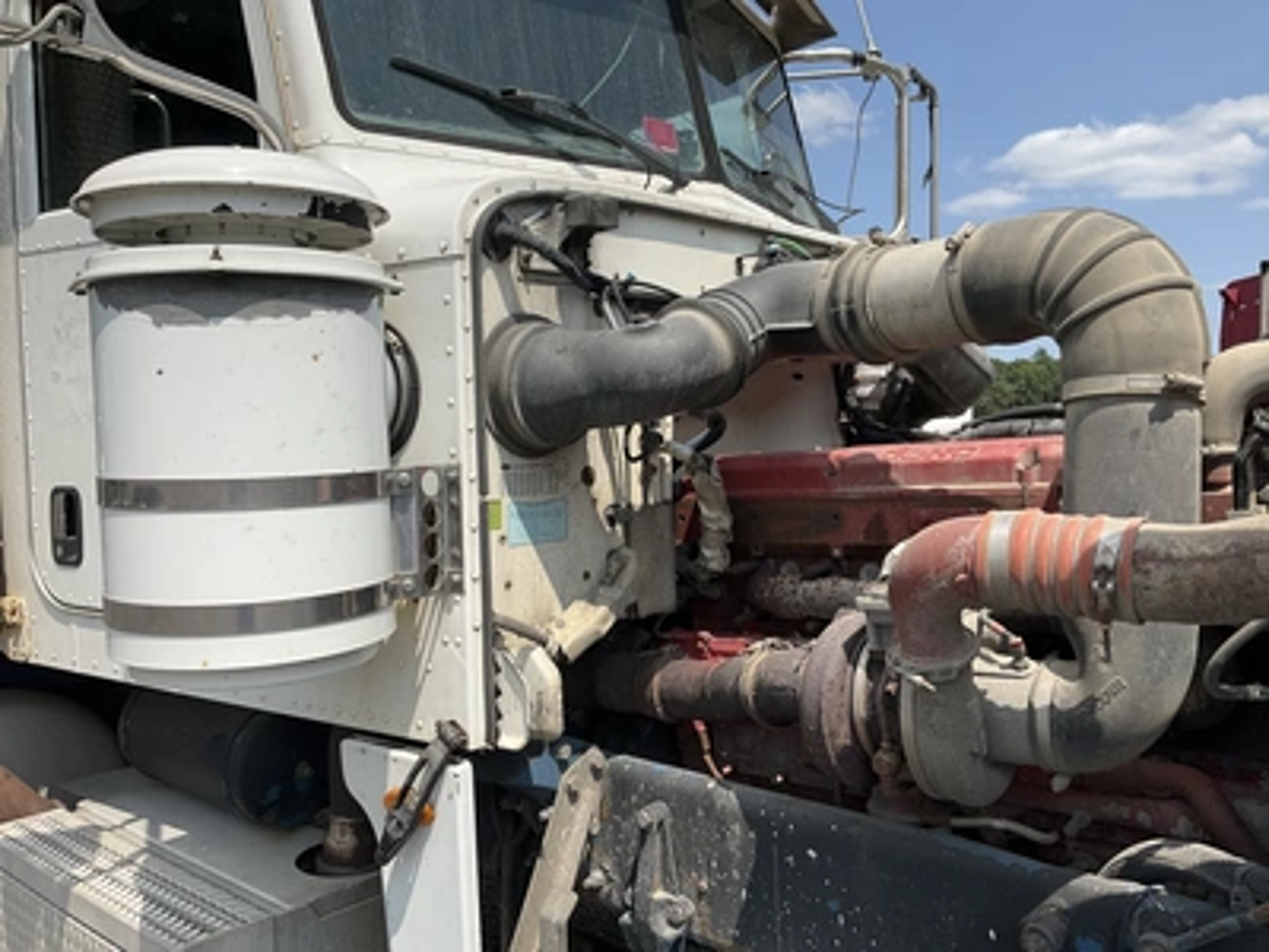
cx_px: 634
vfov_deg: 48.2
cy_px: 476
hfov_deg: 61.7
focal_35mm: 29
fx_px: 1063
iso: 25
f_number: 1.8
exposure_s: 1/2227
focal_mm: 3
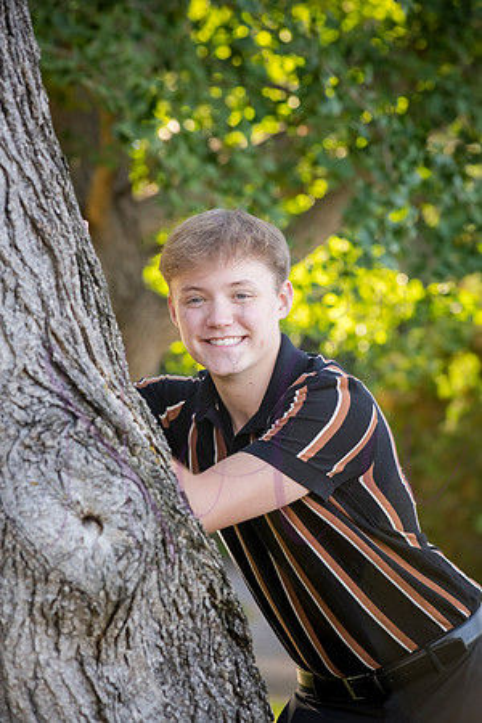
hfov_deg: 10.2
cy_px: 362
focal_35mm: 135
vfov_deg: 15.2
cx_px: 241
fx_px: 2711
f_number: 7.1
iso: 800
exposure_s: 1/320
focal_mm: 135
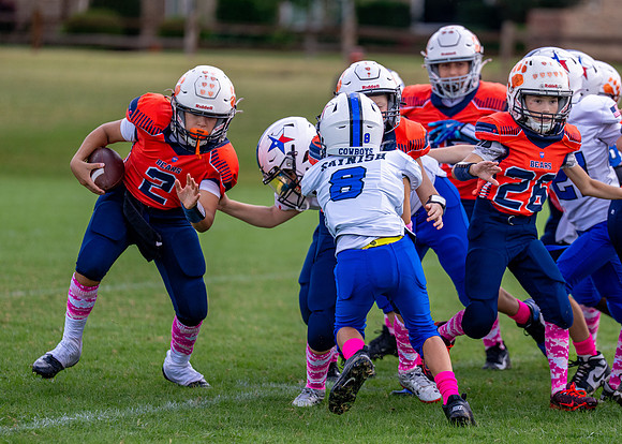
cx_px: 426
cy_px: 223
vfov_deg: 5.1
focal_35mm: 281
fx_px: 4962
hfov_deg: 7.2
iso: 250
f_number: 2.8
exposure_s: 1/2500
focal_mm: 185
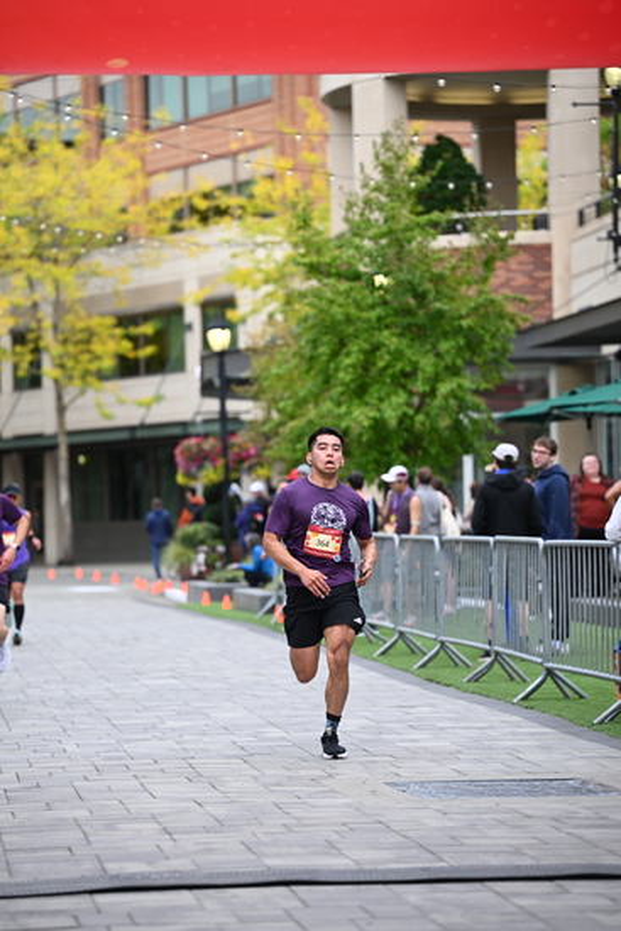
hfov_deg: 11.4
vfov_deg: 17.1
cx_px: 310
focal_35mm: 120
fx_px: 3103
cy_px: 466
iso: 640
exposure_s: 1/2000
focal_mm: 120
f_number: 2.8
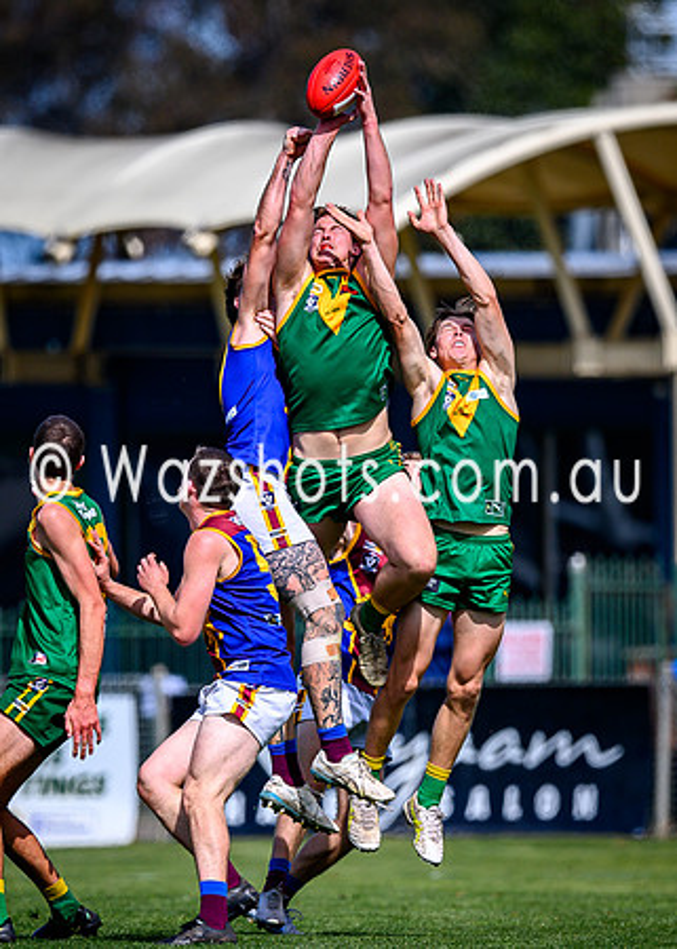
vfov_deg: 2.2
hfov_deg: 1.6
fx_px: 24441
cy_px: 506
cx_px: 306
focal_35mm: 907
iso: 125
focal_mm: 500
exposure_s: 1/2000
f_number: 4
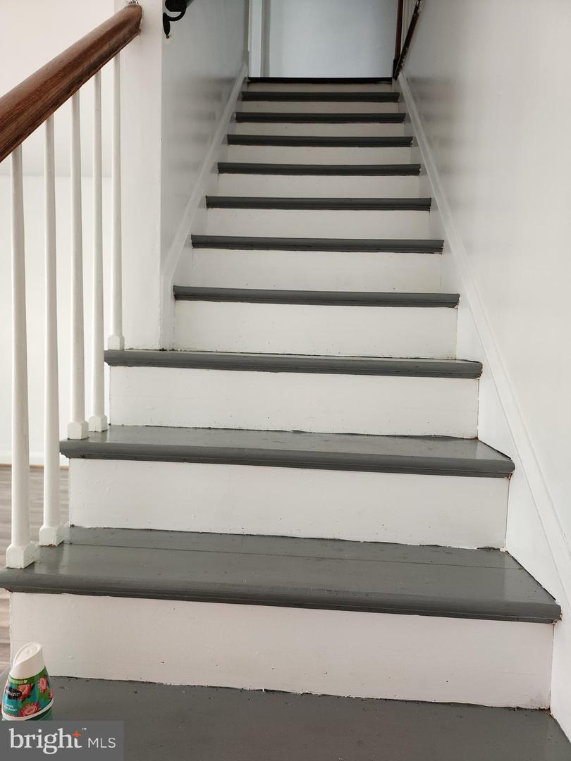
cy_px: 380
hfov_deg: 58.9
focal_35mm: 23
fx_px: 506
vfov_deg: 73.9
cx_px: 286
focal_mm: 6.4
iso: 160
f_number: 1.8
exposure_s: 1/180
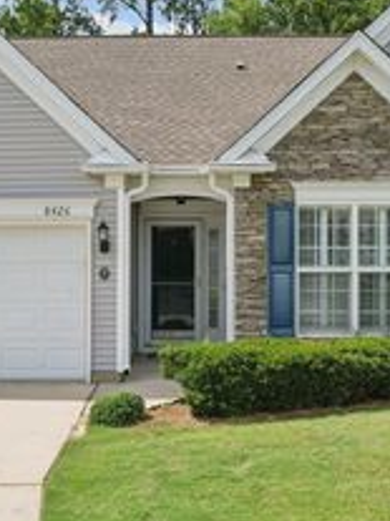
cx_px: 196
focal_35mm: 51
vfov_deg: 37.4
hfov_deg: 28.5
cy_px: 223
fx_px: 767
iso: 100
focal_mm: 8.4
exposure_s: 1/320
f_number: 2.8
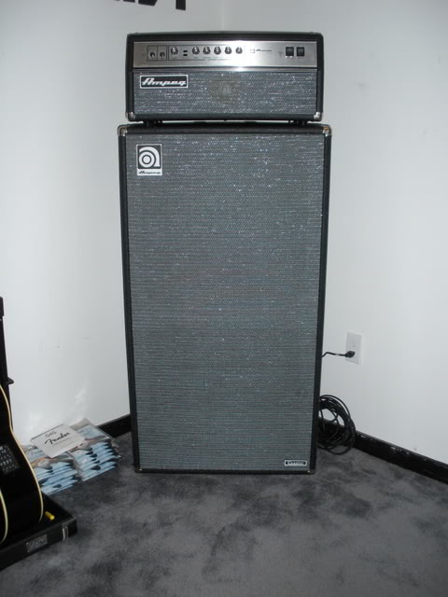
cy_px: 298
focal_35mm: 36
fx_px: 621
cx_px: 224
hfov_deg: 39.7
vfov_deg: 51.4
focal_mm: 6.3
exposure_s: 1/60
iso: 194
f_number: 3.5
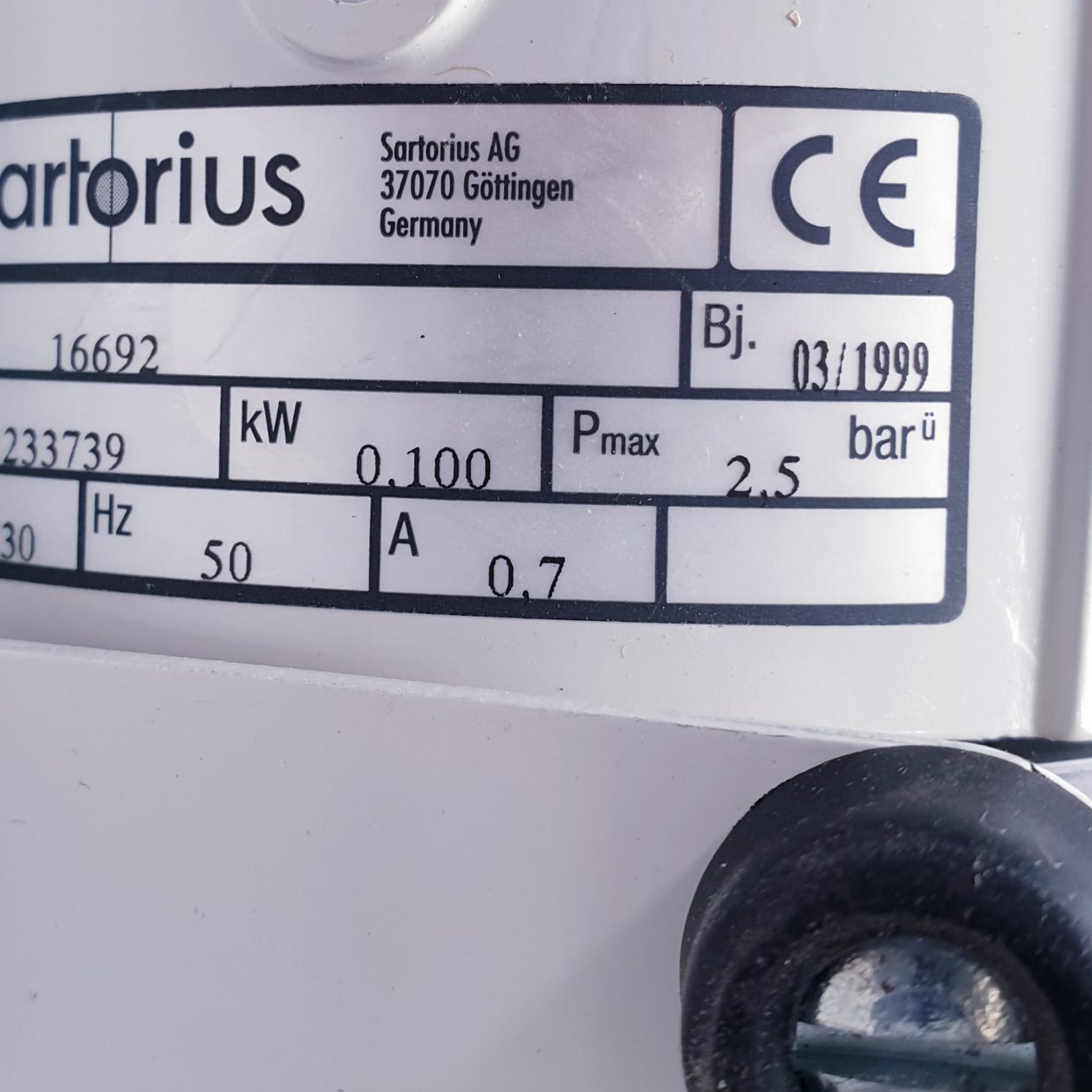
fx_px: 1677
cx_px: 450
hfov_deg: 36.0
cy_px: 344
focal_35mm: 47
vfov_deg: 35.6
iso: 80
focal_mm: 4.3
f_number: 2.4
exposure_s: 1/50
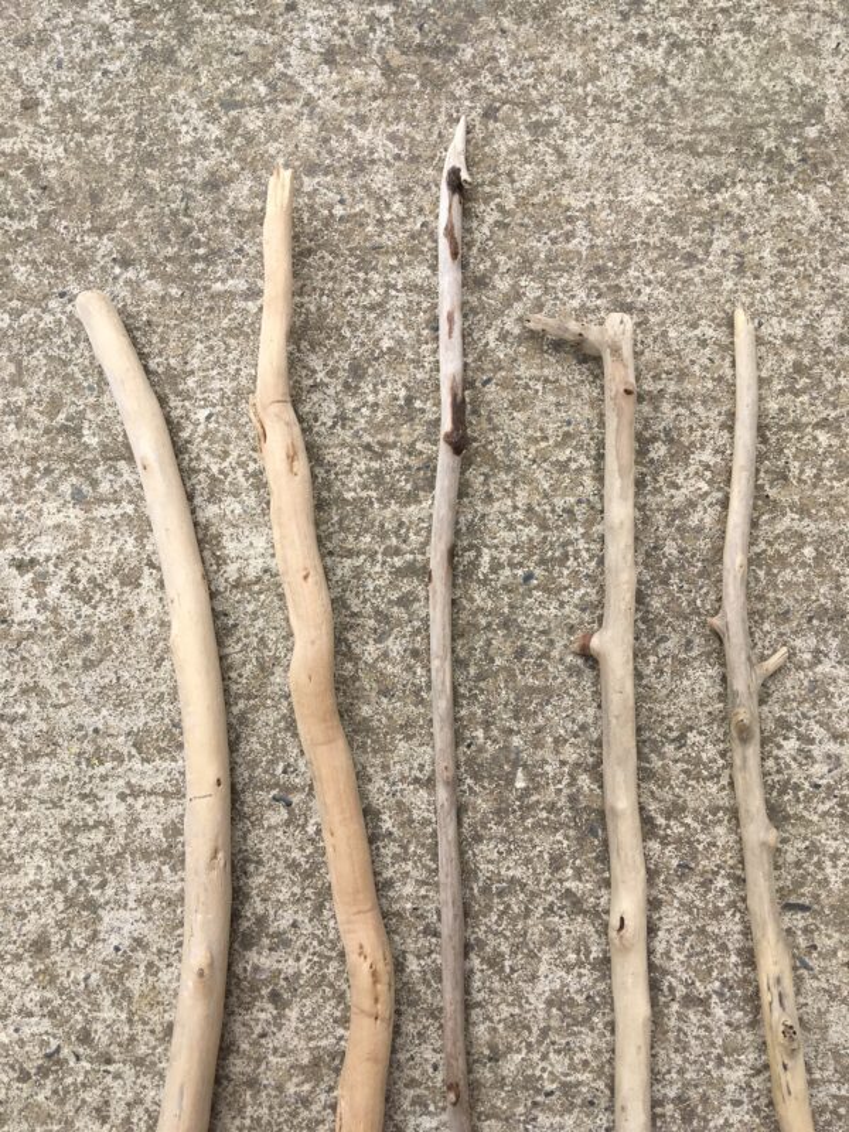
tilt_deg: -82.8
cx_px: 424
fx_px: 948
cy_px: 566
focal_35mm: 29
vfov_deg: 61.7
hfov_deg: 48.2
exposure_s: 1/1083
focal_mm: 4.15
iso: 25
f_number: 2.2
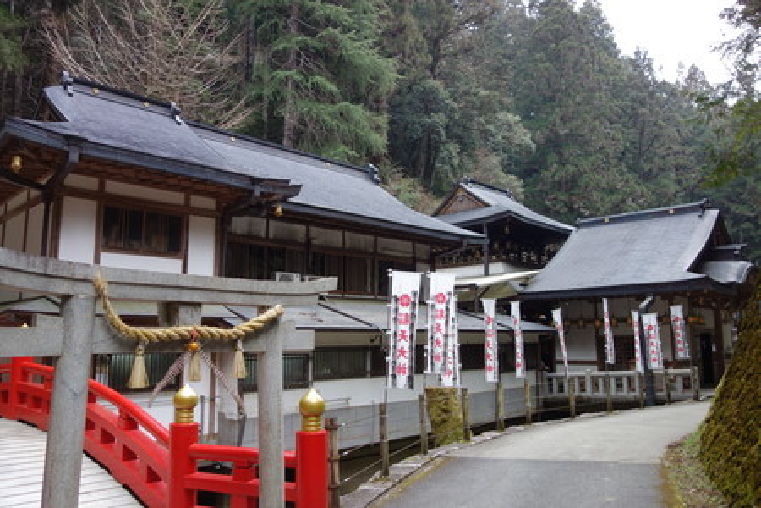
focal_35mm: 28
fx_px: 592
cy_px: 254
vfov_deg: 46.4
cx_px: 380
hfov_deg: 65.5
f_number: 1.8
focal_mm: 10.4
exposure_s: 1/80
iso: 125
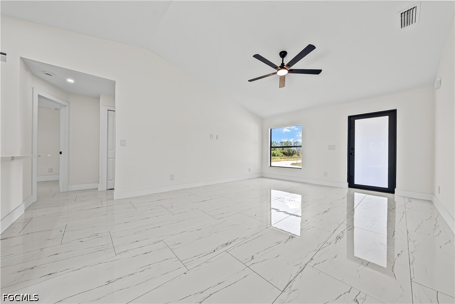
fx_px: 152
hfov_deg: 112.6
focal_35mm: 12
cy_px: 152
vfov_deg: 90.0
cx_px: 228
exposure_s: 1/13
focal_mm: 12
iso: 200
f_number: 9
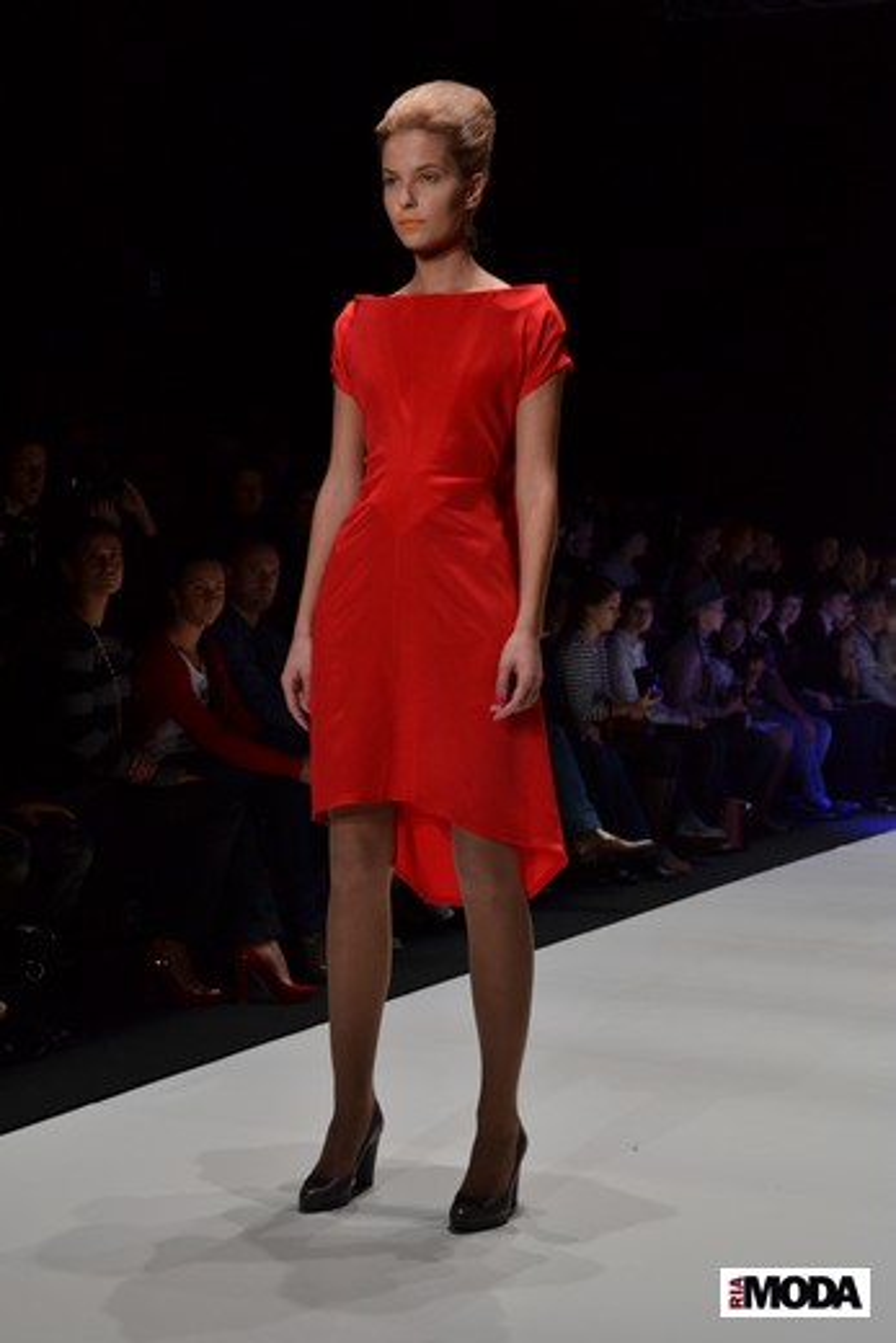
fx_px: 2126
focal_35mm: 57
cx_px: 448
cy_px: 672
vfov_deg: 35.0
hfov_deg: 23.8
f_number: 6.3
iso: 800
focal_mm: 38
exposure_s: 1/160
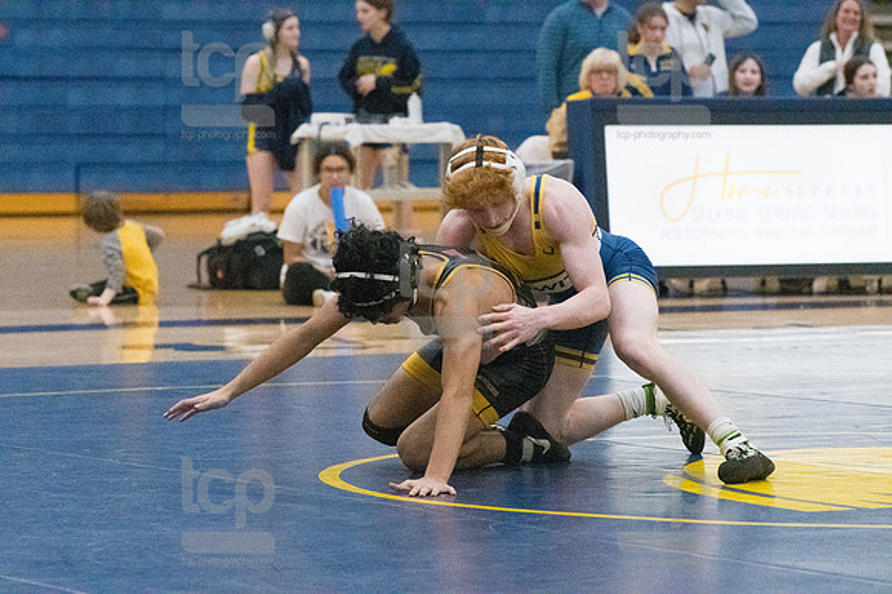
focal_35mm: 195
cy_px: 297
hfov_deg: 10.6
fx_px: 4829
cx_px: 446
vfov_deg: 7.0
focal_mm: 130
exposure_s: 1/1250
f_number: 4.5
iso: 8000
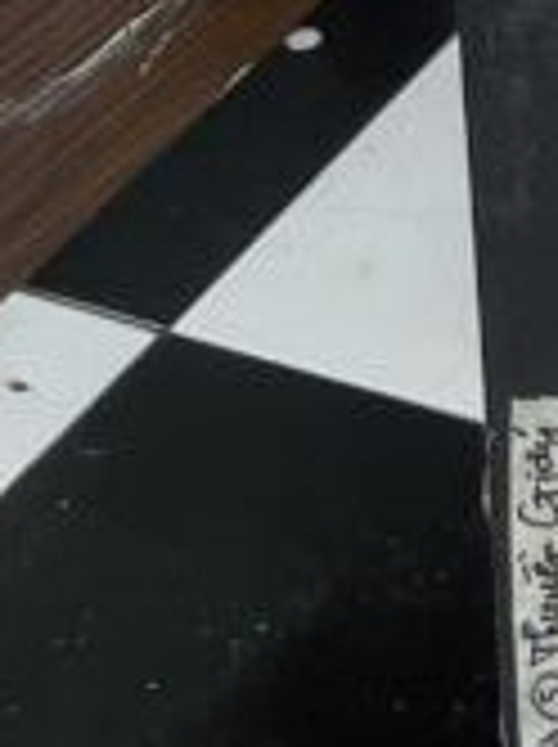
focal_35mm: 157
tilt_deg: -25.6
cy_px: -819
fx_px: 3383
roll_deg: -2.5
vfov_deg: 11.2
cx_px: 1642
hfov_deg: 8.1
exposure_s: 1/100
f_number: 1.6
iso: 50
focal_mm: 5.1
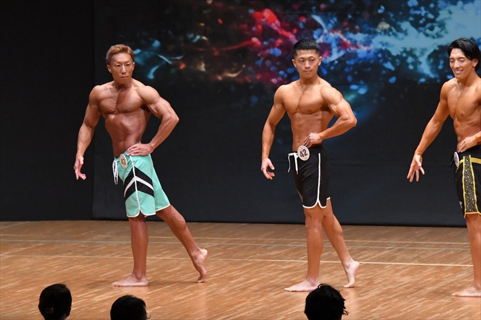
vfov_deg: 5.1
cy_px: 160
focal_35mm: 270
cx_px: 240
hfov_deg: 7.6
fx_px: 3606
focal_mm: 180
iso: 8000
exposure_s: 1/400
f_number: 5.6
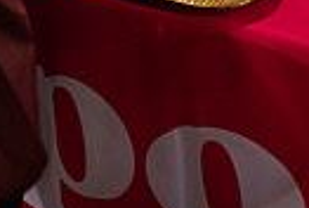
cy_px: -174
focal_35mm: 106
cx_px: 144
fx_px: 912
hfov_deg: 19.2
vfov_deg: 11.9
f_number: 1.8
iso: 1250
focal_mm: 24
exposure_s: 1/200
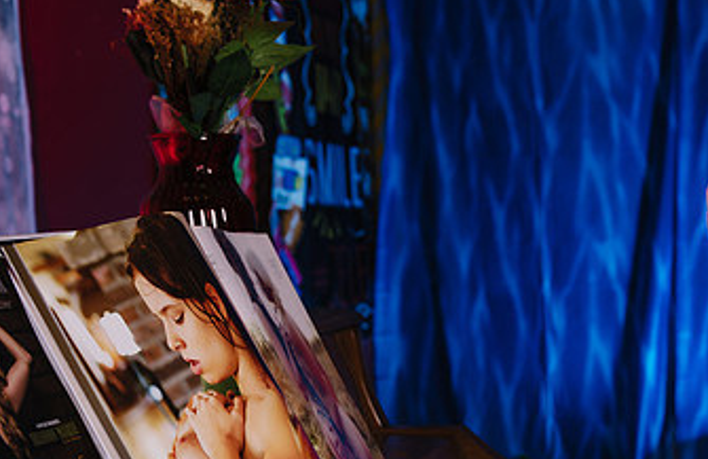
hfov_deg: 27.8
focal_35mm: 72
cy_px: 363
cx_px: 547
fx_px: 1404
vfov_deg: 18.4
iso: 64
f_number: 5
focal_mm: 40
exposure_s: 1/160
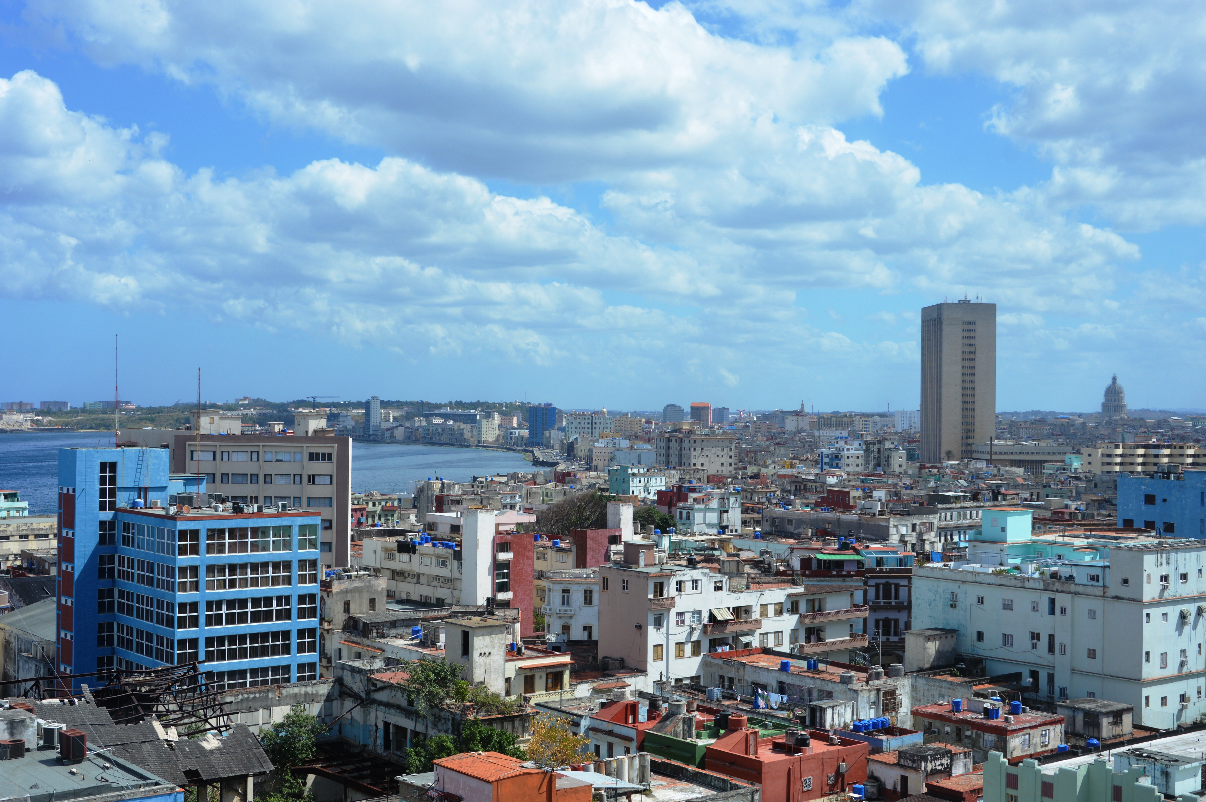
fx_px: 1506
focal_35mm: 45
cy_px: 401
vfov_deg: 29.8
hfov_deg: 43.6
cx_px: 603
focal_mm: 30
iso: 100
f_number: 8
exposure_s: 1/250
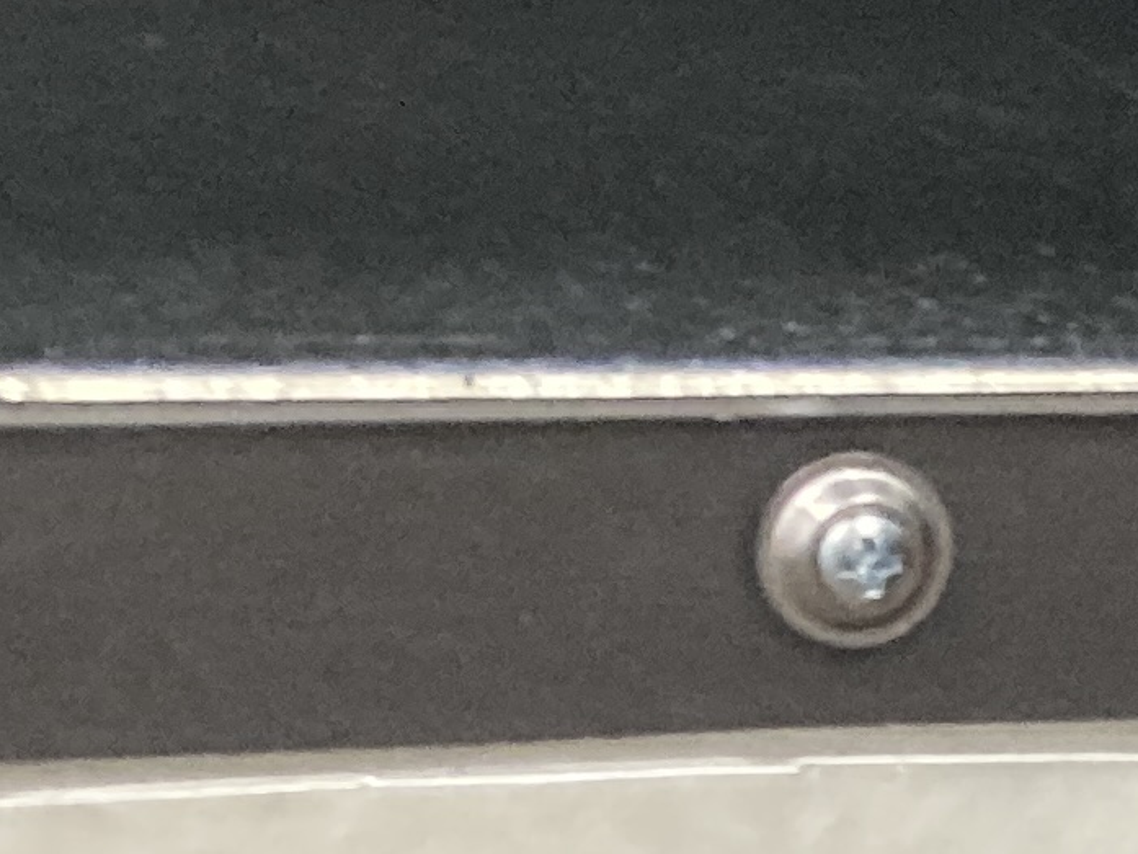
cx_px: 2245
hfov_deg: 11.1
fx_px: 5327
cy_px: 1902
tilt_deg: -32.1
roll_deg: -11.3
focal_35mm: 162
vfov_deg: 8.5
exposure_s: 1/60
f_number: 1.8
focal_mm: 3.99
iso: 320
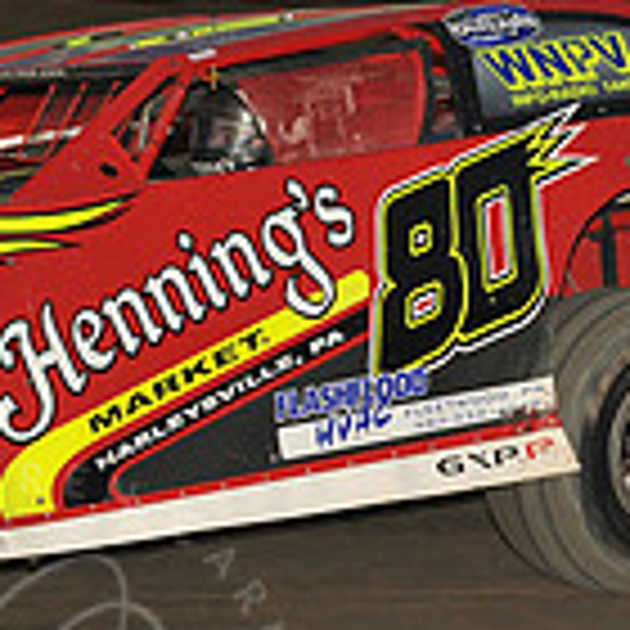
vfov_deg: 4.5
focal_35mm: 393
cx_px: 32
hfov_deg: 4.5
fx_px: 8092
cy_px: 320
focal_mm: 112
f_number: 7.1
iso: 1000
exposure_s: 1/320
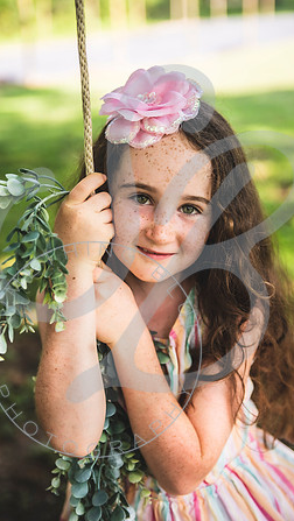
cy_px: 261
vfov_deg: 35.4
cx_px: 146
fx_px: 816
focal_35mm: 59
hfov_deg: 20.4
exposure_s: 1/200
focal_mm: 56
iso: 100
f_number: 2.8
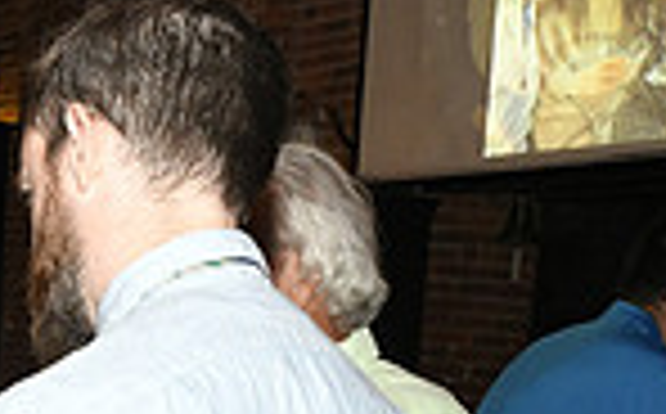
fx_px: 2102
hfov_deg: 16.5
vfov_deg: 10.6
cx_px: -310
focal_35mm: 116
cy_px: 718
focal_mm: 29
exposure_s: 1/60
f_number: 11
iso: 6400
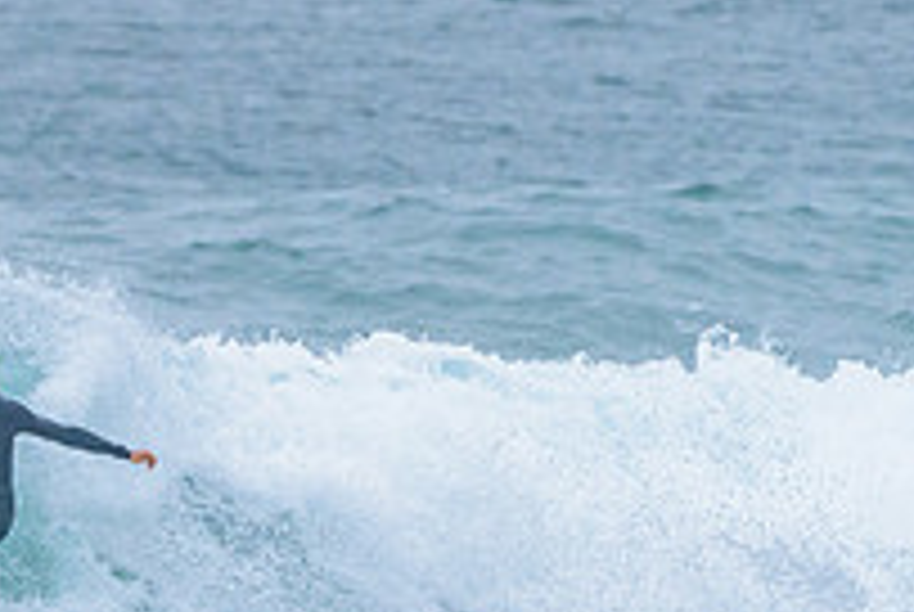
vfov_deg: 0.8
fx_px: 44418
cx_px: -49
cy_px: 599
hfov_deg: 1.2
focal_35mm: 1747
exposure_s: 1/2000
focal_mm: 500
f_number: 5.6
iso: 1400
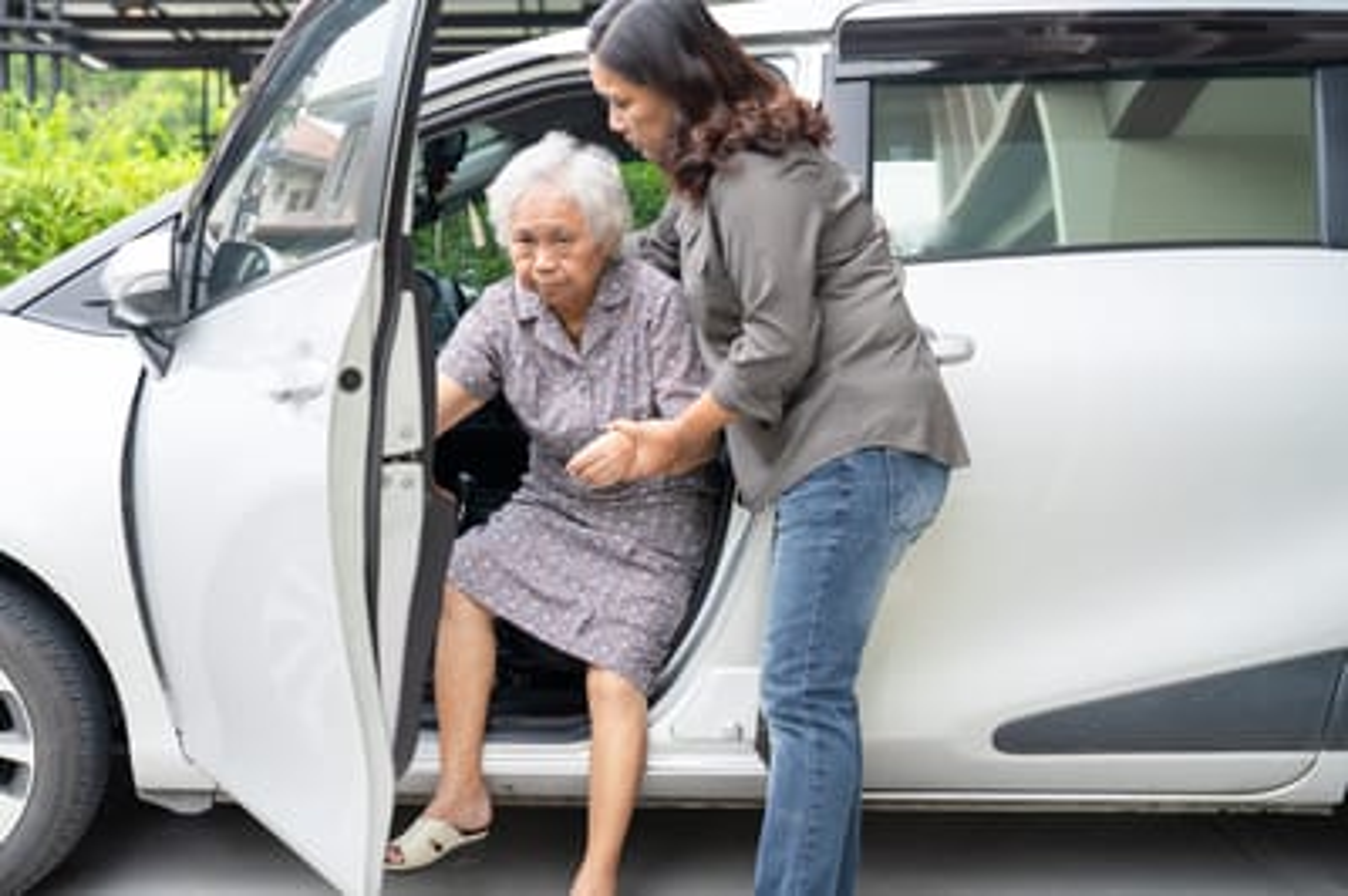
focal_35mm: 50
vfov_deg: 26.9
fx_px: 1871
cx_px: 674
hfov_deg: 39.6
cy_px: 448
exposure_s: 1/50
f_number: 3.2
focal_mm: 50
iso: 160
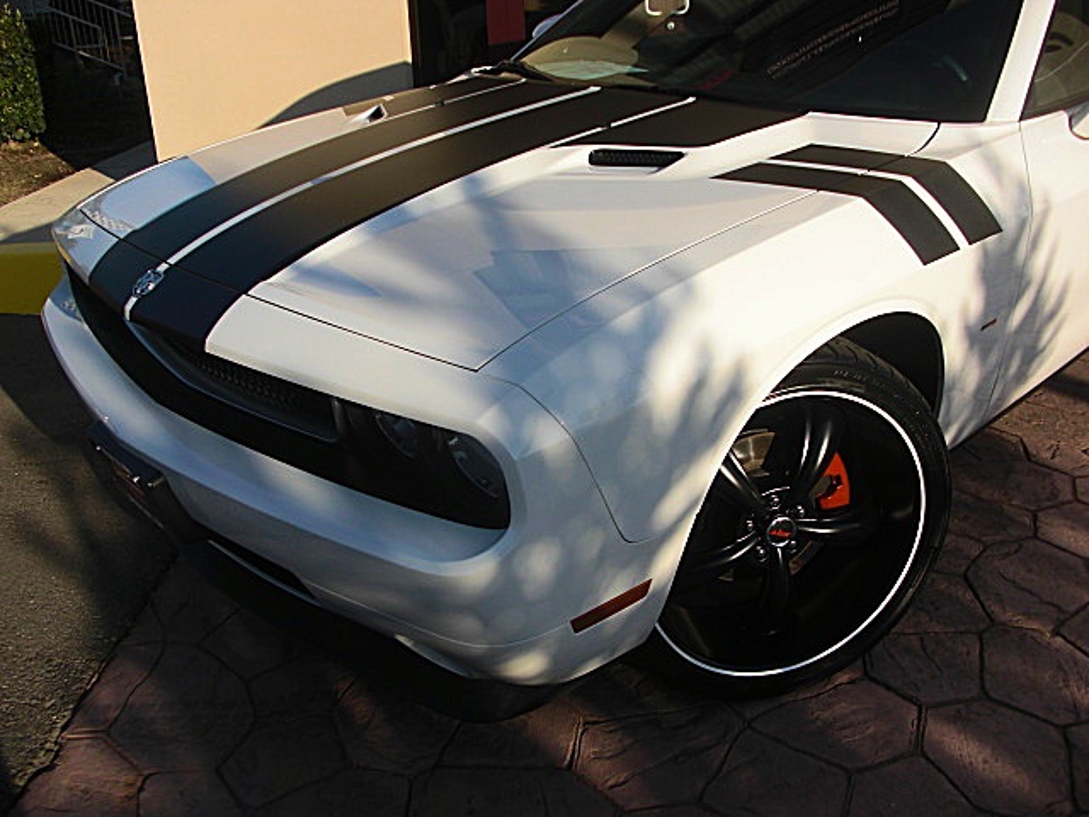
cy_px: 408
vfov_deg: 39.7
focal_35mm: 36
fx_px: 1133
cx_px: 544
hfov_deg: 51.4
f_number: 7.9
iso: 50
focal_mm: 6.3
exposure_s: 1/160
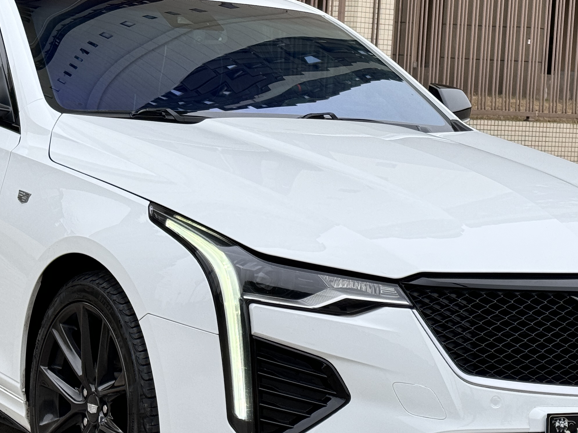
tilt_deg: -3.9
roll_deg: -3.4
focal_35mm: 97
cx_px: 274
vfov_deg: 15.2
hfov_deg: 20.2
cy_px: 170
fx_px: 1620
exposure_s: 1/939
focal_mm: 6.76
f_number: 1.78
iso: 64
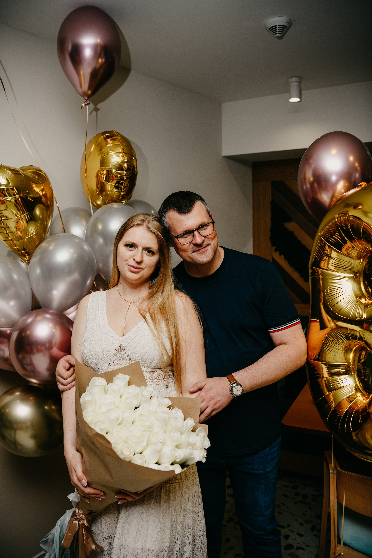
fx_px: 480
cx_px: 186
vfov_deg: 60.3
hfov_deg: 42.3
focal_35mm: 31
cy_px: 279
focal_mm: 31
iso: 200
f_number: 3.5
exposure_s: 1/160
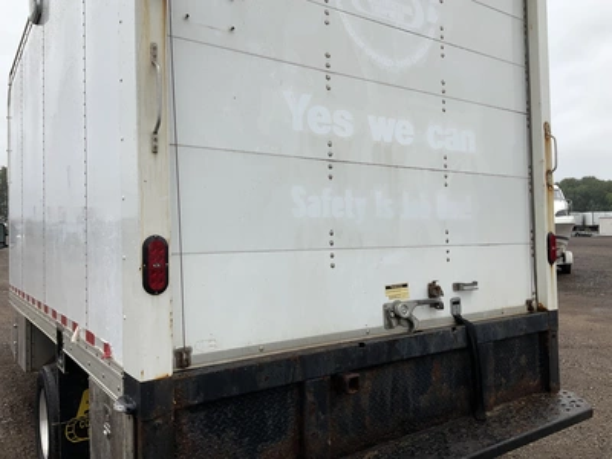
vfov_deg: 48.2
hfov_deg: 61.7
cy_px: 230
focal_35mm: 29
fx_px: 513
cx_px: 306
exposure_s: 1/1221
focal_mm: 3
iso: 25
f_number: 1.8
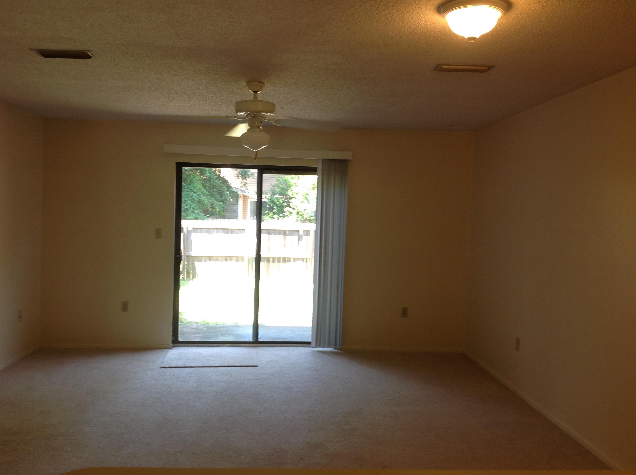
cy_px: 238
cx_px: 318
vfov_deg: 40.6
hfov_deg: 52.7
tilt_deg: -2.2
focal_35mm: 35
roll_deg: -1.1
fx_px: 642
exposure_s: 1/40
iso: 64
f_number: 2.4
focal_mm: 4.28
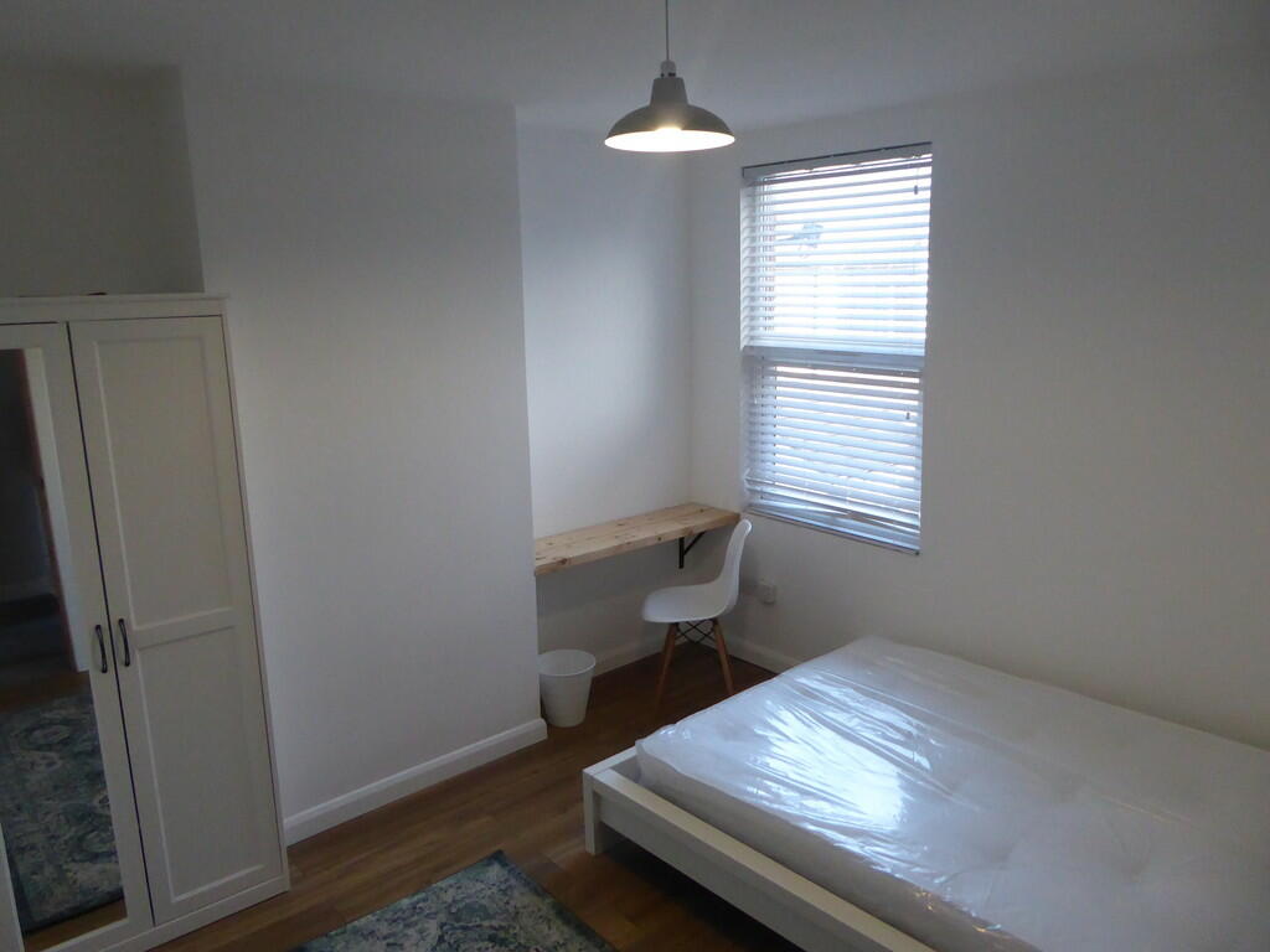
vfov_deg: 54.9
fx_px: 917
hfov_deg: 69.4
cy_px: 476
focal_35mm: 25
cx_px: 635
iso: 640
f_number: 3.3
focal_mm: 4.3
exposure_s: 1/125
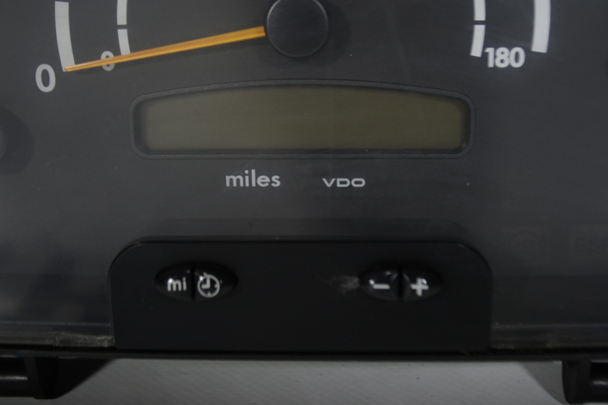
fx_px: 911
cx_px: 304
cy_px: 202
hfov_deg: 36.9
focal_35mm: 54
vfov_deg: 25.0
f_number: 5
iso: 400
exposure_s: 1/200
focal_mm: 36
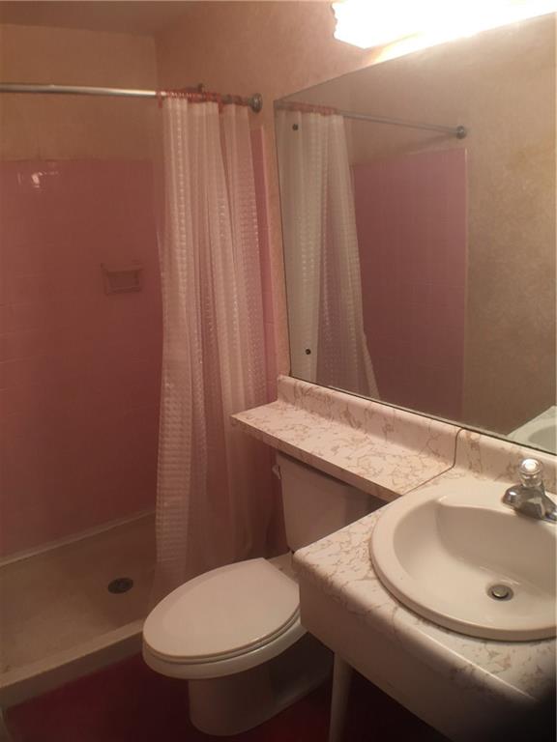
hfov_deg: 48.2
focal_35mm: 29
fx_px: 622
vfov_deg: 61.7
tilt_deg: -14.8
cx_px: 278
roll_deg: +3.6
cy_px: 371
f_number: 2.2
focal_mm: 4.15
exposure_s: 1/30
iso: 64
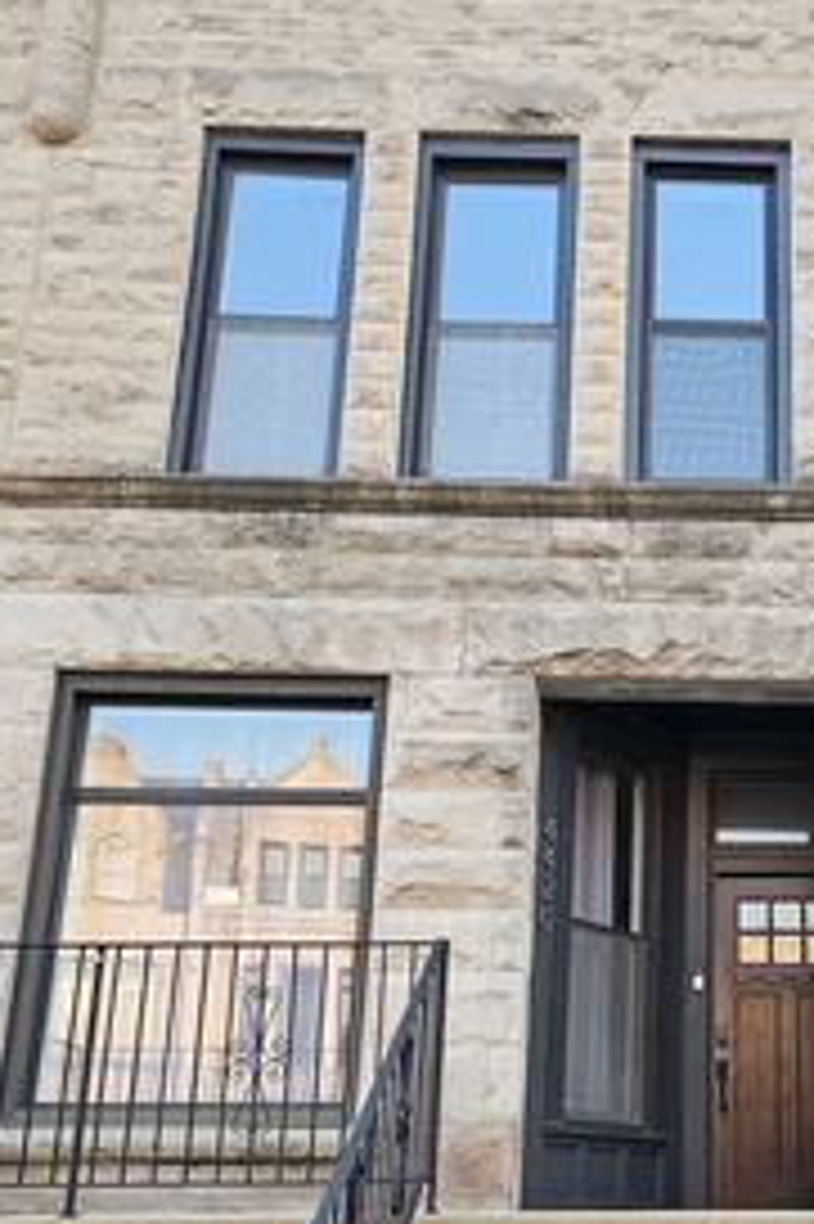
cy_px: 767
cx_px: 711
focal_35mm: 44
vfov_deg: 44.2
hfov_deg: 29.4
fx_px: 1494
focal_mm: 6.3
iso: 40
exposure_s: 1/180
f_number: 1.7
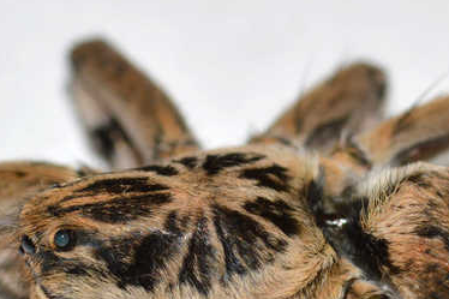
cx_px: 246
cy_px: 321
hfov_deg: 5.4
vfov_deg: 3.6
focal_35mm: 385
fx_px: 4799
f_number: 18
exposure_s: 1/200
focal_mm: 100
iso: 100
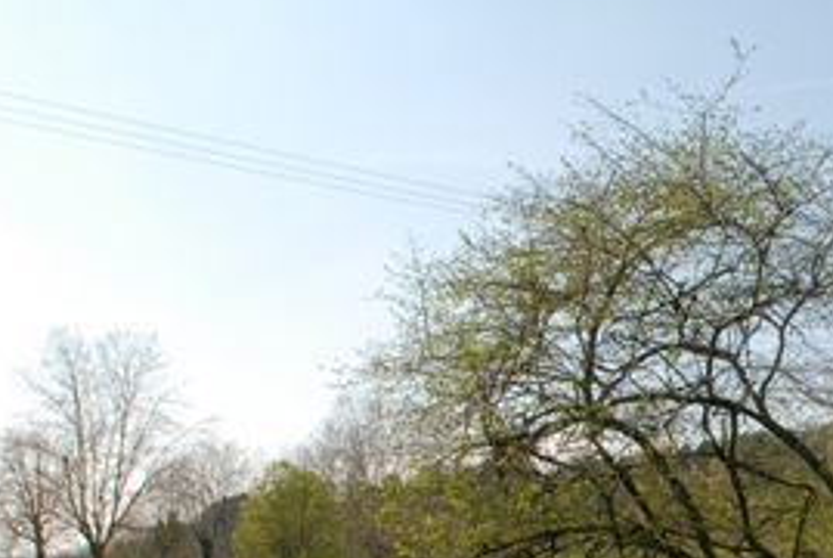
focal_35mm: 50
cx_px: 855
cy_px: 490
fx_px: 1158
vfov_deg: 26.3
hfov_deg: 35.4
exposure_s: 1/180
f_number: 7.1
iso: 100
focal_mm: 14
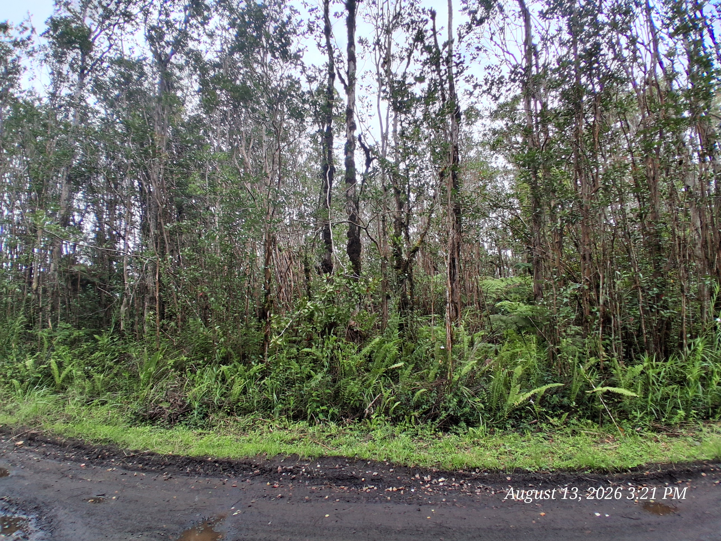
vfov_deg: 74.7
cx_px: 360
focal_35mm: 17
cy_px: 270
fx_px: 354
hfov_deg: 91.0
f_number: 2.2
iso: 50
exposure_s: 1/191
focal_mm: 1.4
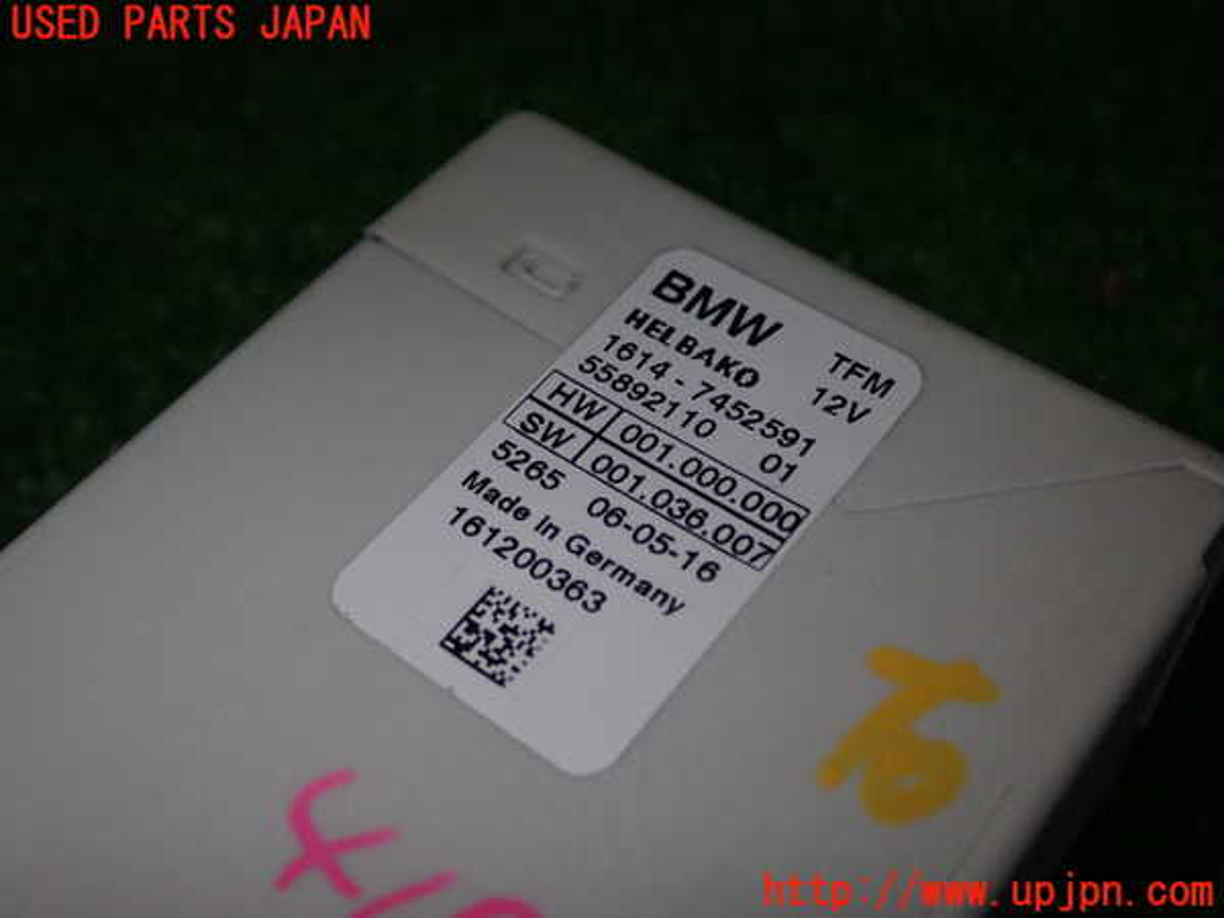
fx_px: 1556
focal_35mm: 44
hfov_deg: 42.9
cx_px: 612
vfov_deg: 32.9
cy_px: 459
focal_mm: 7.84
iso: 200
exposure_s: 1/40
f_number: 9
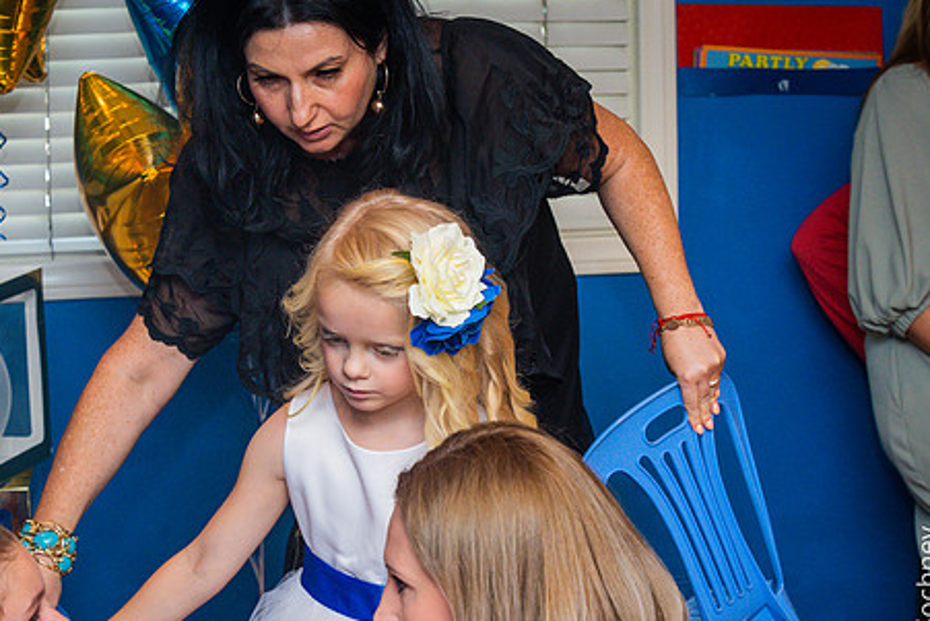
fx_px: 2326
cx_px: 359
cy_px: 393
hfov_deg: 22.6
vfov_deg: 15.2
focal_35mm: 90
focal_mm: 70
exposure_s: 1/200
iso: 2000
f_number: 8
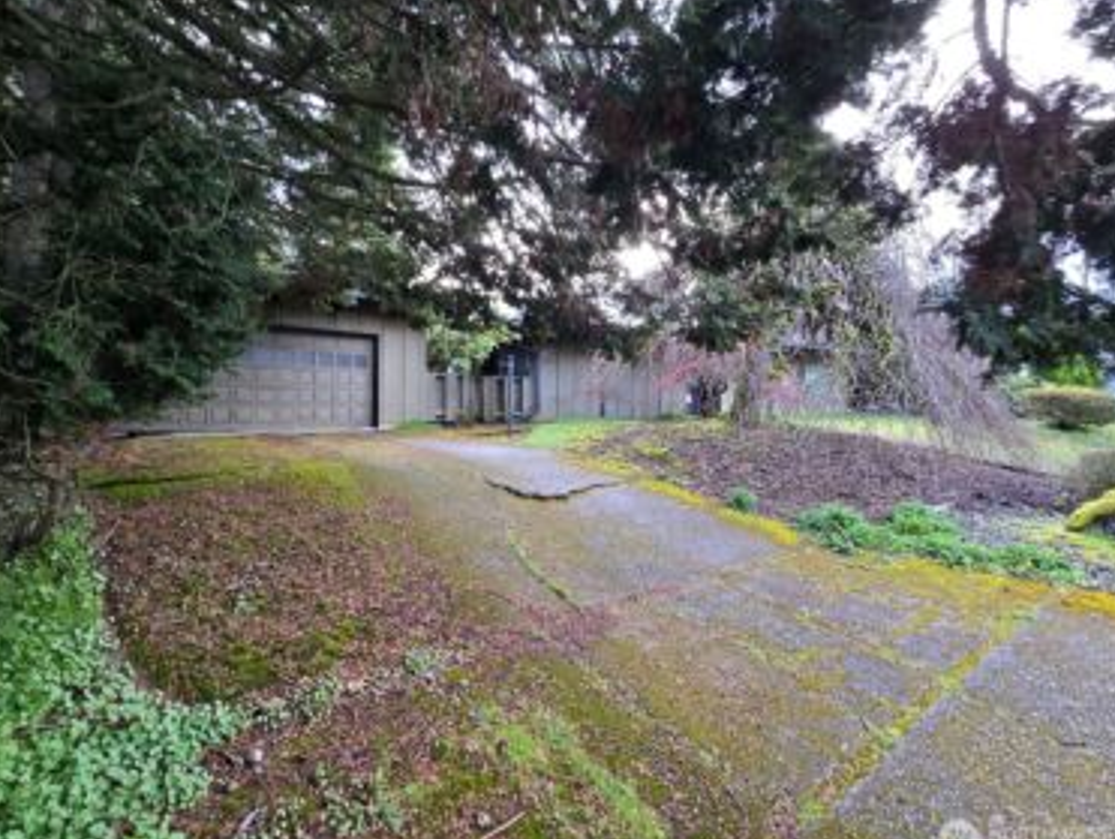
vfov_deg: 85.8
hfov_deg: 101.9
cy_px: 418
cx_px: 532
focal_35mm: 14
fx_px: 451
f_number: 2.2
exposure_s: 1/60
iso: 100
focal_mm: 2.2
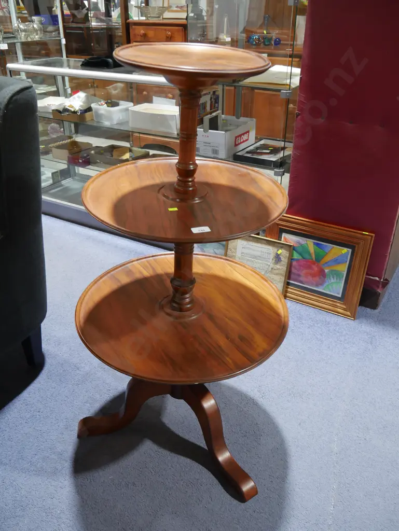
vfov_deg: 59.9
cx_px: 200
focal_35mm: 30
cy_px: 266
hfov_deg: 46.8
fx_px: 461
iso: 800
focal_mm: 15
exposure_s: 1/60
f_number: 4
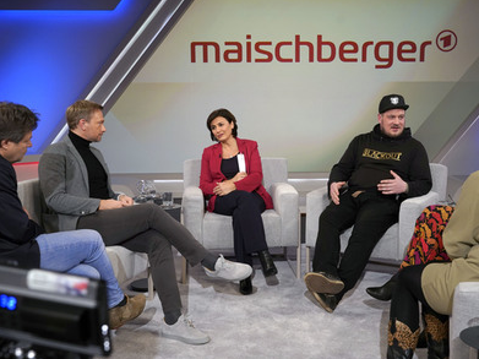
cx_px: 265
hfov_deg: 45.7
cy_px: 178
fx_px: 567
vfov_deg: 35.1
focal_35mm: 41
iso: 1600
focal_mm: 37
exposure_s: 1/200
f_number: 5.6
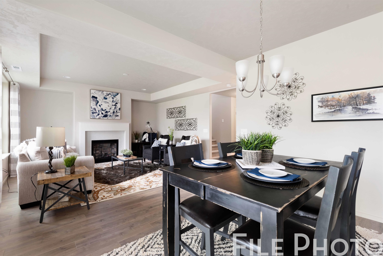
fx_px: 170
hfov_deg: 96.7
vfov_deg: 73.8
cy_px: 128
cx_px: 192
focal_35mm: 16
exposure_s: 1/1.67
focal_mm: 16
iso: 320
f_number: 8
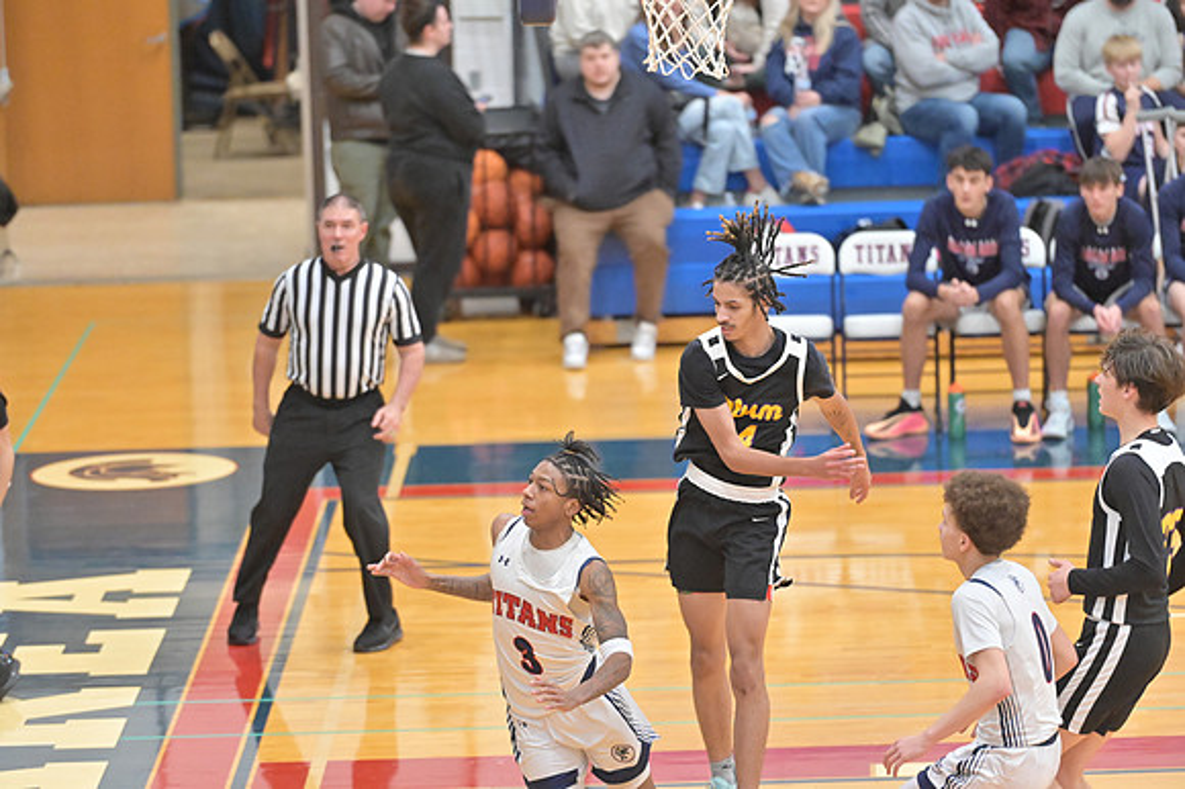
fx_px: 6579
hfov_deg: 10.3
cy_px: 394
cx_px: 592
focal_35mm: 200
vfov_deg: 6.9
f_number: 4
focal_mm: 200
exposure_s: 1/800
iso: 10000
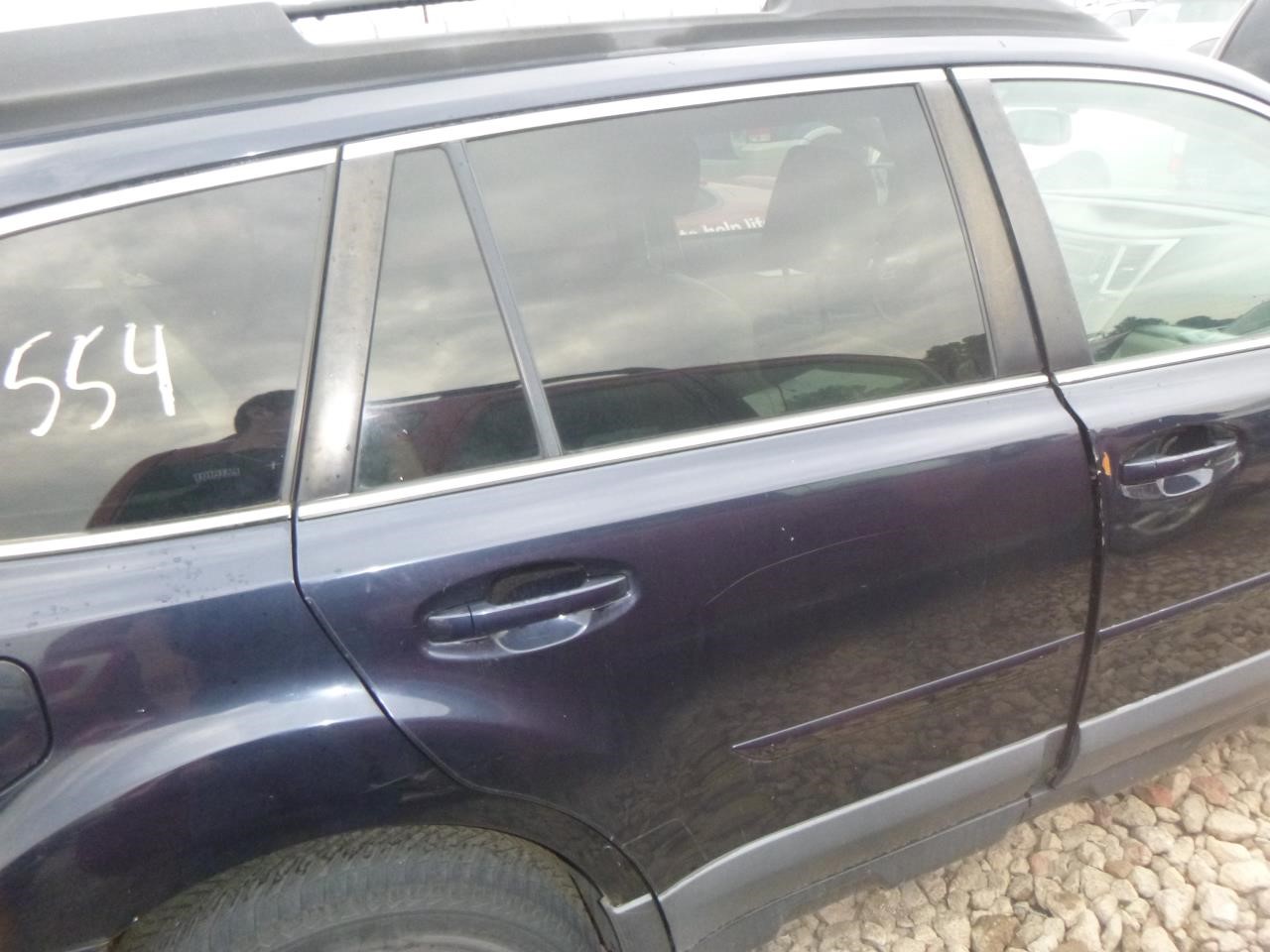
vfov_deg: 54.9
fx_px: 917
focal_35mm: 25
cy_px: 476
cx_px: 635
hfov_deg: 69.4
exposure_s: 1/60
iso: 400
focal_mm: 4.5
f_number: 3.9
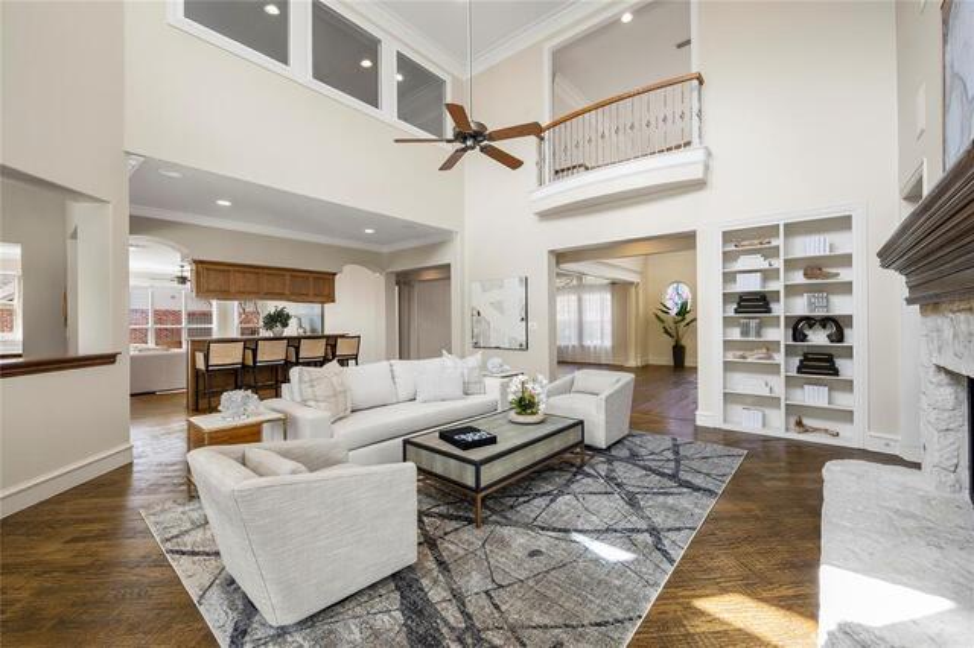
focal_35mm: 14
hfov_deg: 104.3
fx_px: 379
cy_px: 324
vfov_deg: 81.1
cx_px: 487
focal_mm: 14
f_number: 8
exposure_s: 1/30
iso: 400
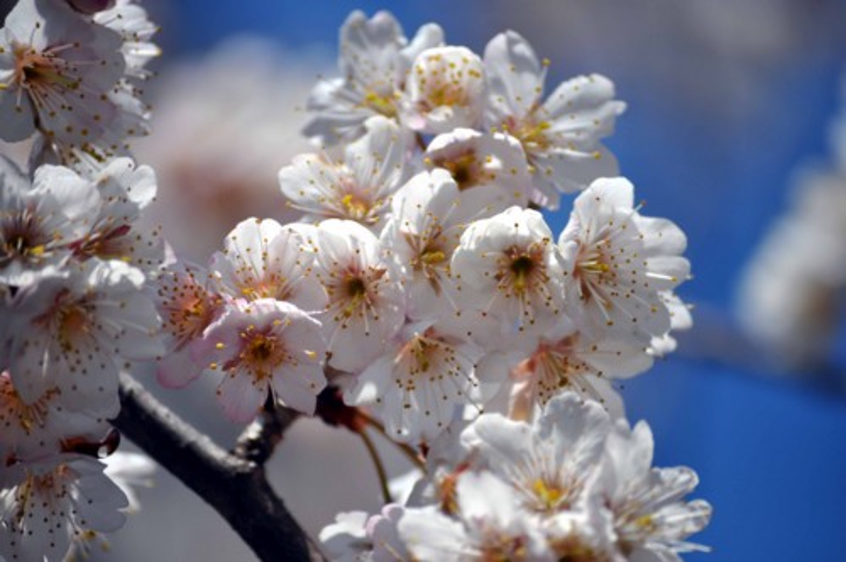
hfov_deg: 8.3
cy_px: 281
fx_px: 5809
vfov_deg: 5.5
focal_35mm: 248
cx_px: 423
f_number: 5.3
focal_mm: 165
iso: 200
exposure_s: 1/1600
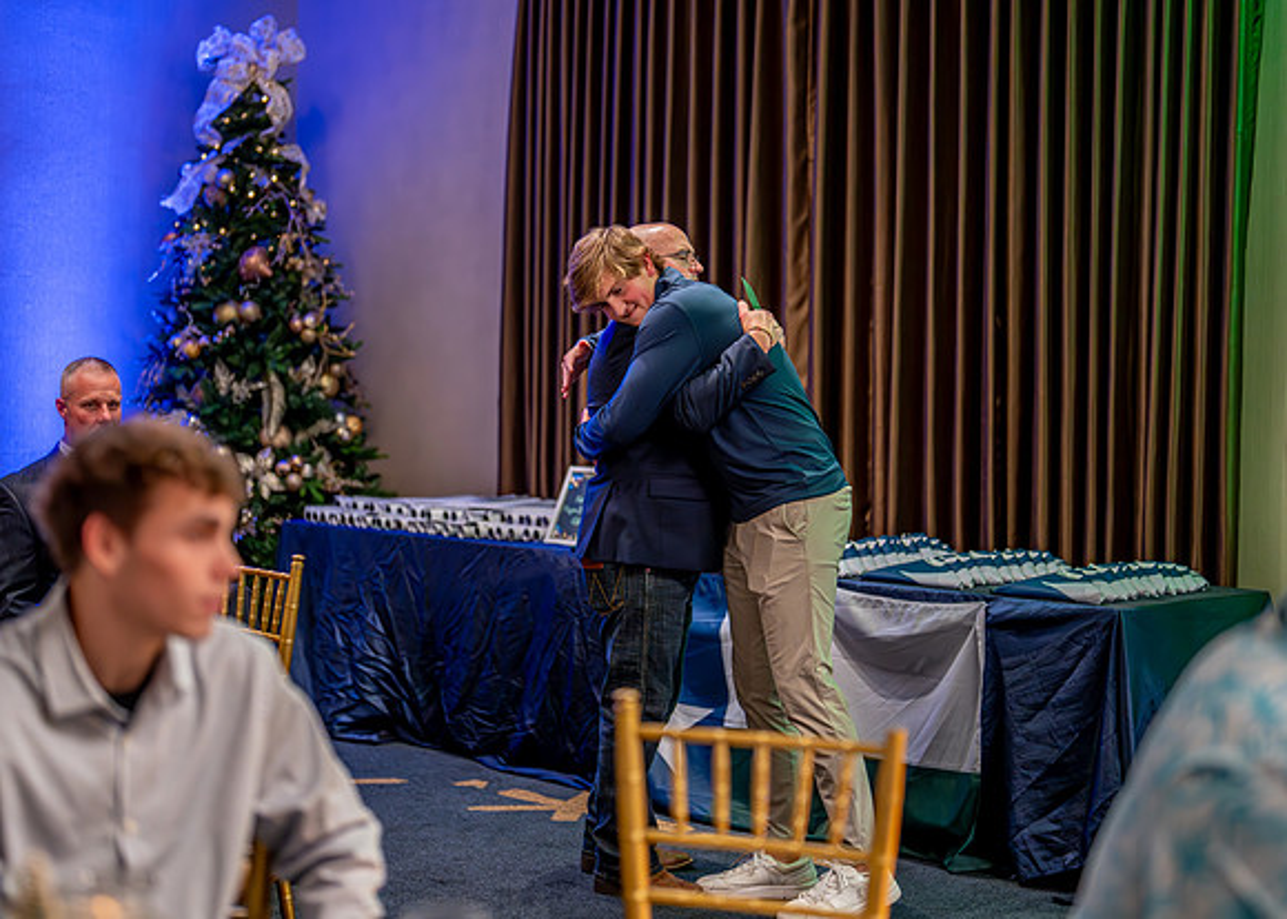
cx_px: 636
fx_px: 2273
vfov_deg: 22.8
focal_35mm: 62
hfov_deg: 31.6
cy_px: 404
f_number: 1.2
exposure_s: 1/400
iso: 1600
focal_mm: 50
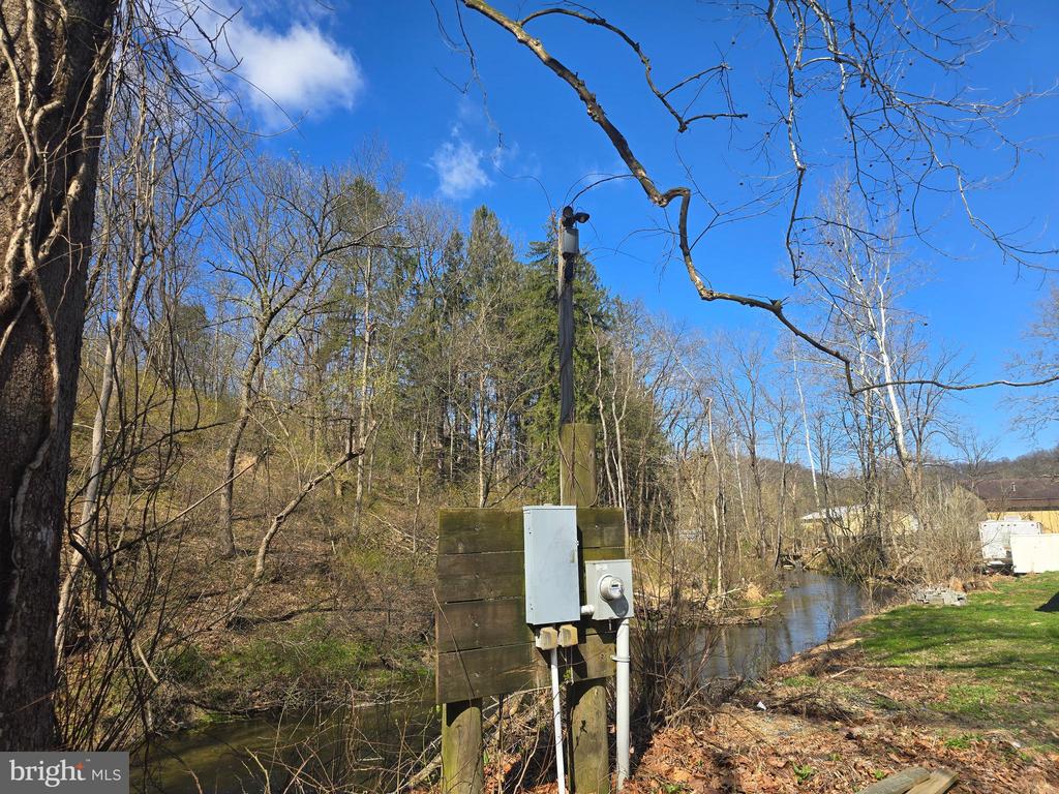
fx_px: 704
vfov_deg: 58.9
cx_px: 530
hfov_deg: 73.9
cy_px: 397
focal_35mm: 23
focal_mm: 6.3
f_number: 1.7
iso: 12
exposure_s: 1/569
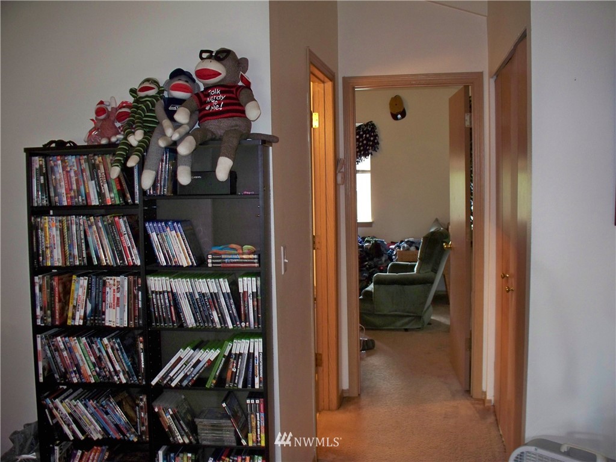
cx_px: 308
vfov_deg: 40.7
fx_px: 623
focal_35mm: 35
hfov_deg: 52.6
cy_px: 231
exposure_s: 1/30
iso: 200
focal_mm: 7.54
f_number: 2.8
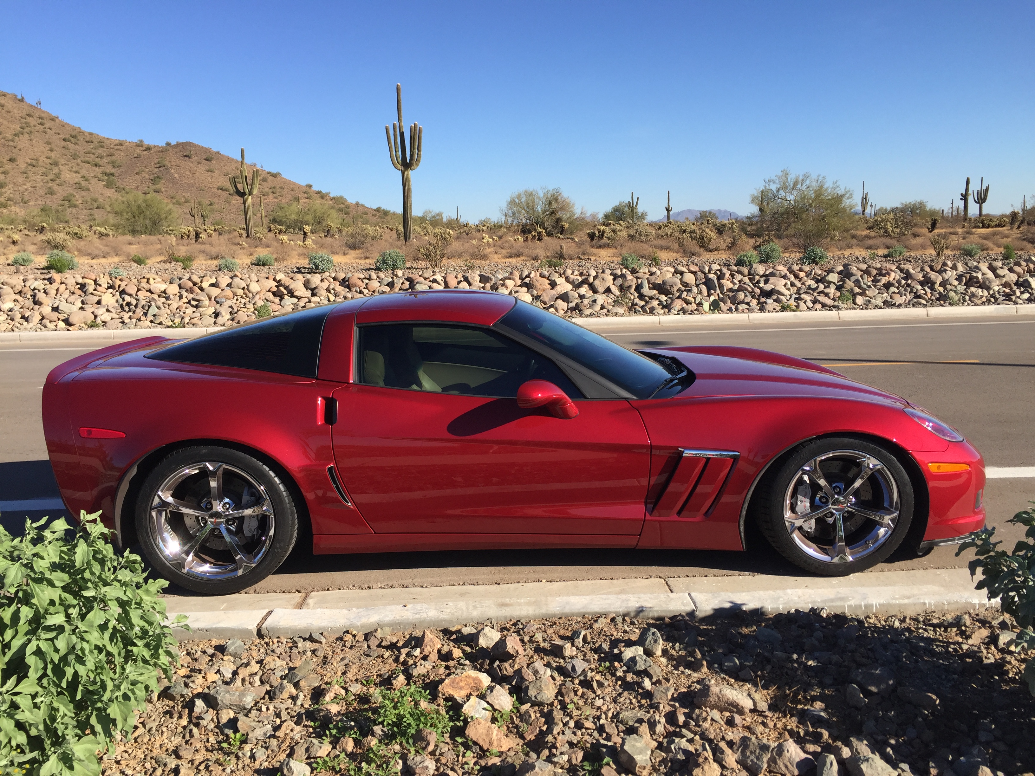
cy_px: 388
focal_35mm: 29
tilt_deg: -9.7
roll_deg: +1.0
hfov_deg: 61.7
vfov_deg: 48.2
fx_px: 867
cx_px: 518
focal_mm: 4.15
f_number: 2.2
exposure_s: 1/1412
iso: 32
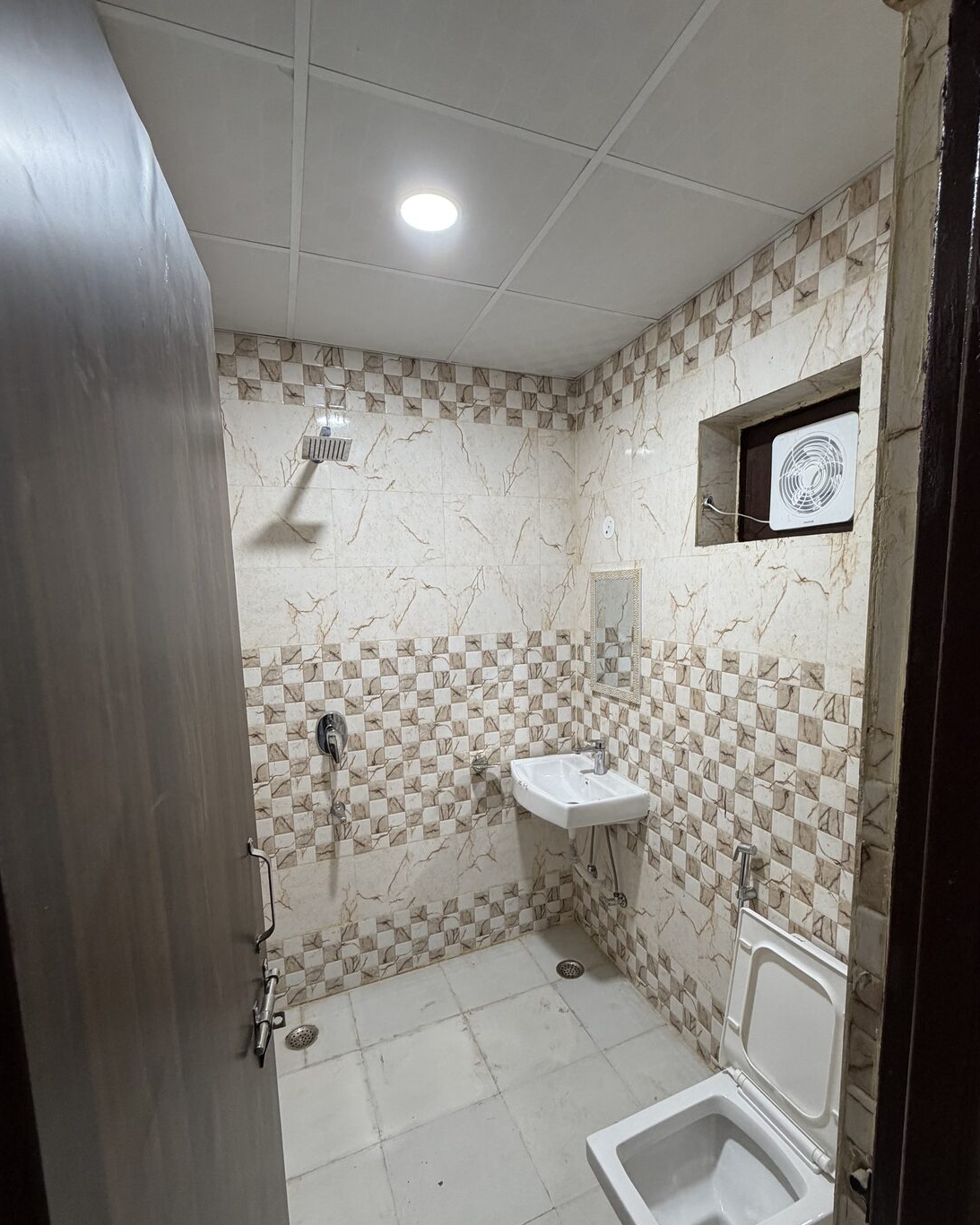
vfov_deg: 92.9
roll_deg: +0.8
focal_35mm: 16
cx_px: 513
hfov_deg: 80.3
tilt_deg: -7.3
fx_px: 580
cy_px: 660
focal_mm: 2.22
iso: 200
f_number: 2.2
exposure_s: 1/50
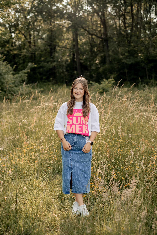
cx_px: 78
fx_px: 327
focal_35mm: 50
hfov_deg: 27.0
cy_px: 118
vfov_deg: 39.6
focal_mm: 50
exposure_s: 1/640
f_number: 2.5
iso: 160
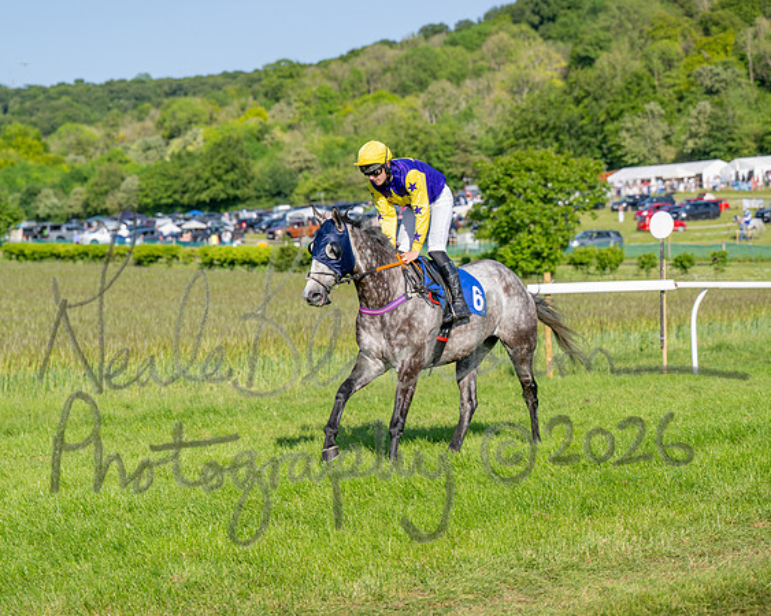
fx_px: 2210
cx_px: 386
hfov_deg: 19.8
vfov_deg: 15.9
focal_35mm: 97
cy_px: 308
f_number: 4
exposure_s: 1/1600
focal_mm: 86
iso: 200
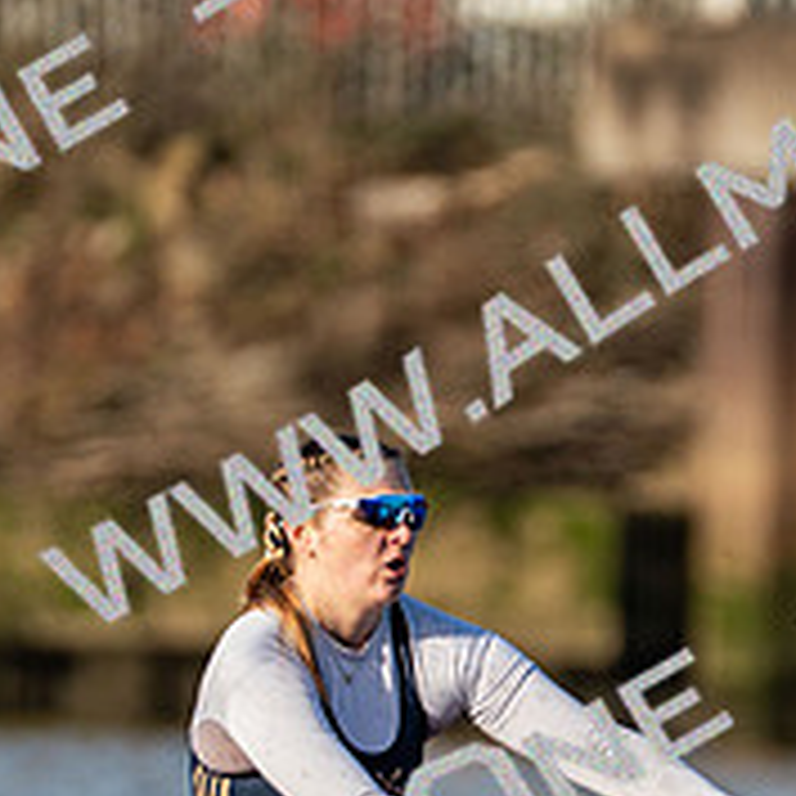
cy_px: 636
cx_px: 598
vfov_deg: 1.0
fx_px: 43499
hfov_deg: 1.0
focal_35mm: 1672
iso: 400
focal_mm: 600
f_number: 6.3
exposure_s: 1/2000
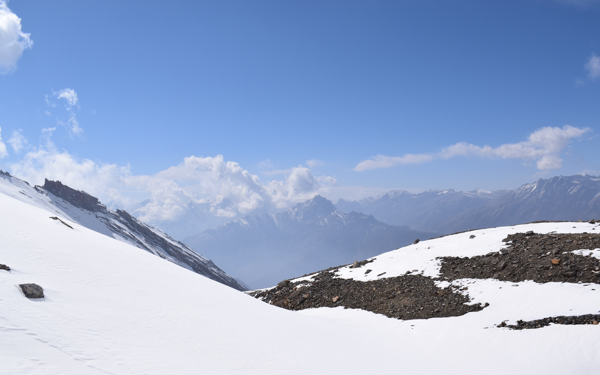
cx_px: 299
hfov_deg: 52.7
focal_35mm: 37
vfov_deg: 34.4
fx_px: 605
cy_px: 199
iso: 200
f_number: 13
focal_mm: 24
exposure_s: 1/800
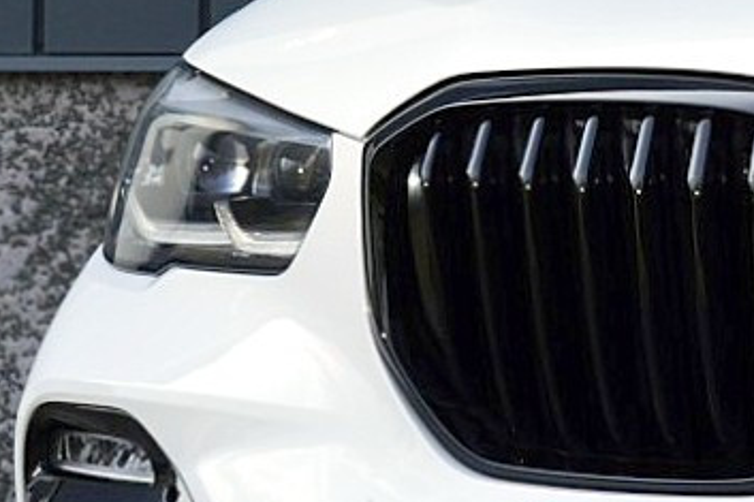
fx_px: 5485
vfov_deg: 5.2
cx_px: 1438
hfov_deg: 7.6
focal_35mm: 262
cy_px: 235
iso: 400
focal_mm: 38
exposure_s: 1/320
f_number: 10
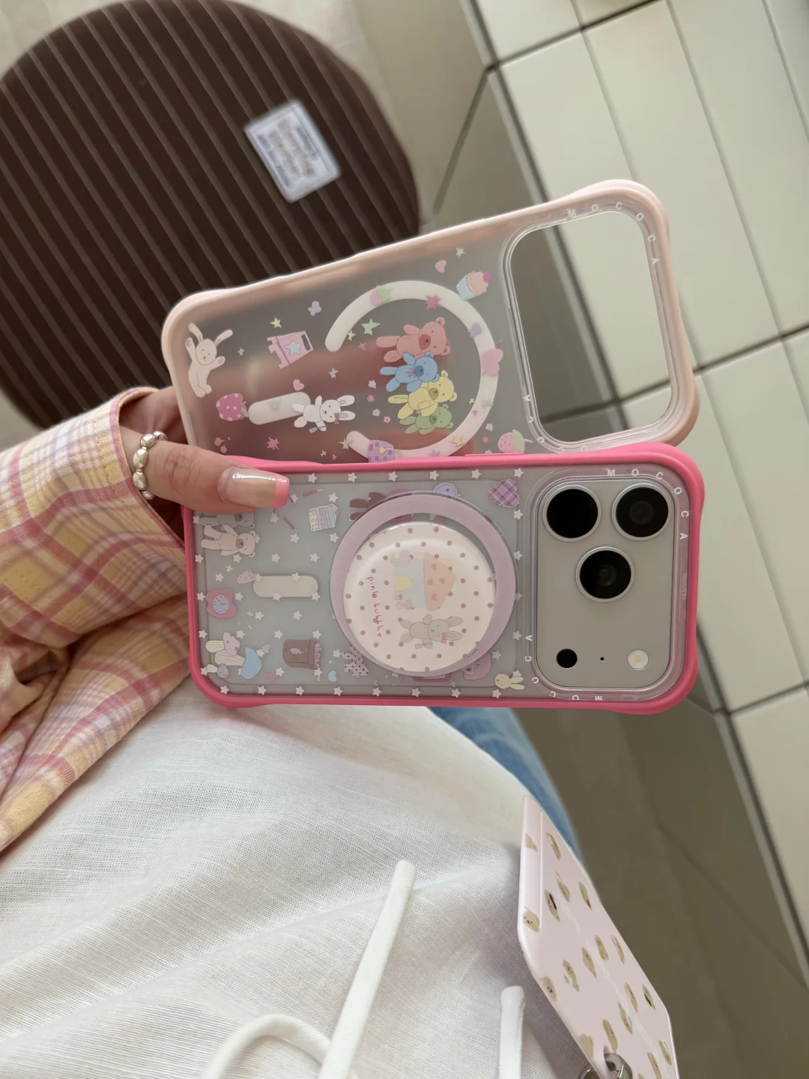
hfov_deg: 56.8
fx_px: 748
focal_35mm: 24
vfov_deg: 71.6
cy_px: 540
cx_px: 404
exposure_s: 1/333
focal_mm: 6.76
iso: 80
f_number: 1.78
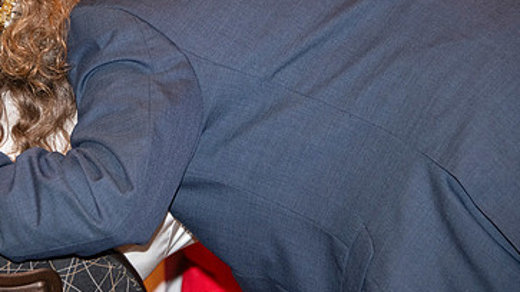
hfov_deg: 8.9
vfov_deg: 5.0
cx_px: 133
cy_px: 39
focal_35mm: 243
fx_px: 3350
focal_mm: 145
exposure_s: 1/60
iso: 2000
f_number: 5.6
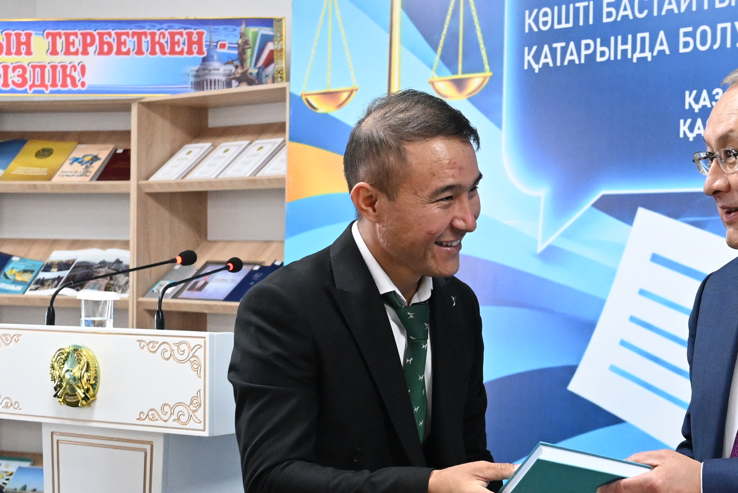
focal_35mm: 70
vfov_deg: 19.5
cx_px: 464
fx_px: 1435
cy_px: 282
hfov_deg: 28.7
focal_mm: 24
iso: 4000
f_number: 4.5
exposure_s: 1/250
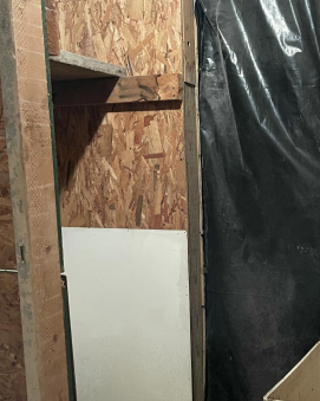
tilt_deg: -9.6
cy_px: 266
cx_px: 274
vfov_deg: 38.4
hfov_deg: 30.4
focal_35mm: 48
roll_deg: +0.6
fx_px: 569
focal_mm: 5.1
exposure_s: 1/30
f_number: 1.6
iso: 640
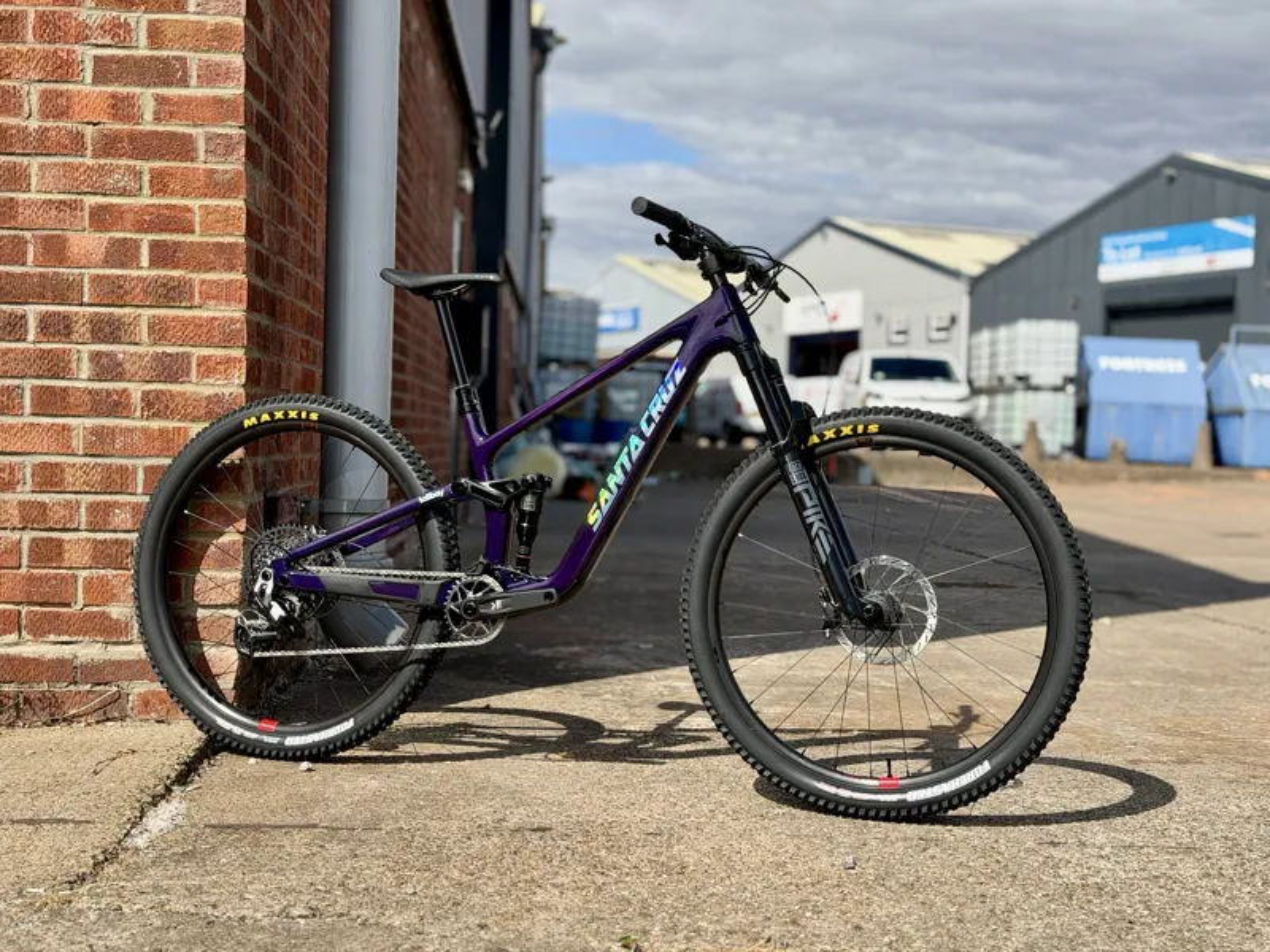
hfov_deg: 39.7
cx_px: 635
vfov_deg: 30.3
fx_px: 1761
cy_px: 476
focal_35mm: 48
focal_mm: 6.76
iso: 64
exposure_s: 1/4878
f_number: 1.78
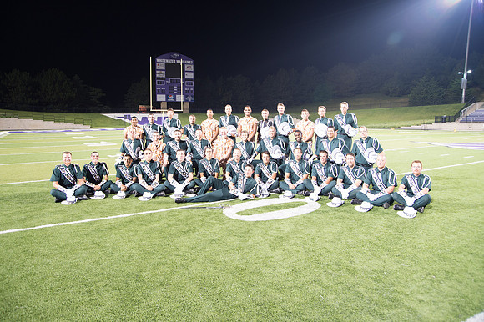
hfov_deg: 73.8
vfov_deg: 53.1
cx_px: 242
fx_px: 322
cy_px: 161
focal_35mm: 24
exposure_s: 1/15
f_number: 5
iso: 1000
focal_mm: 24
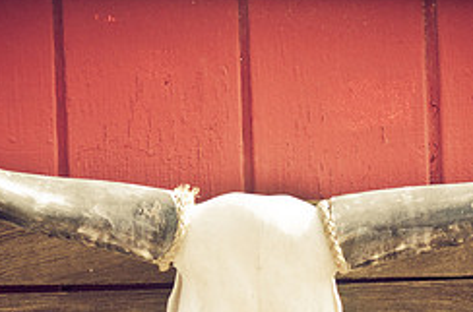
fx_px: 2056
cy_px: 314
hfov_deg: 13.1
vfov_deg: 8.6
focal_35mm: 157
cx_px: 273
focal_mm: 44
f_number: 4
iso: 400
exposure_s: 1/640
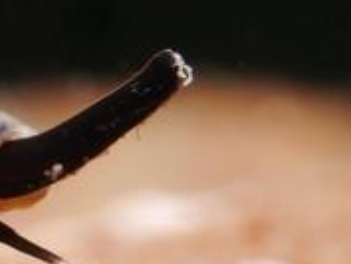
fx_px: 3359
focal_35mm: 331
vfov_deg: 4.5
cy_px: 181
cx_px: -280
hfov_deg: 5.9
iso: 160
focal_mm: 45
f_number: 22
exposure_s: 1/160
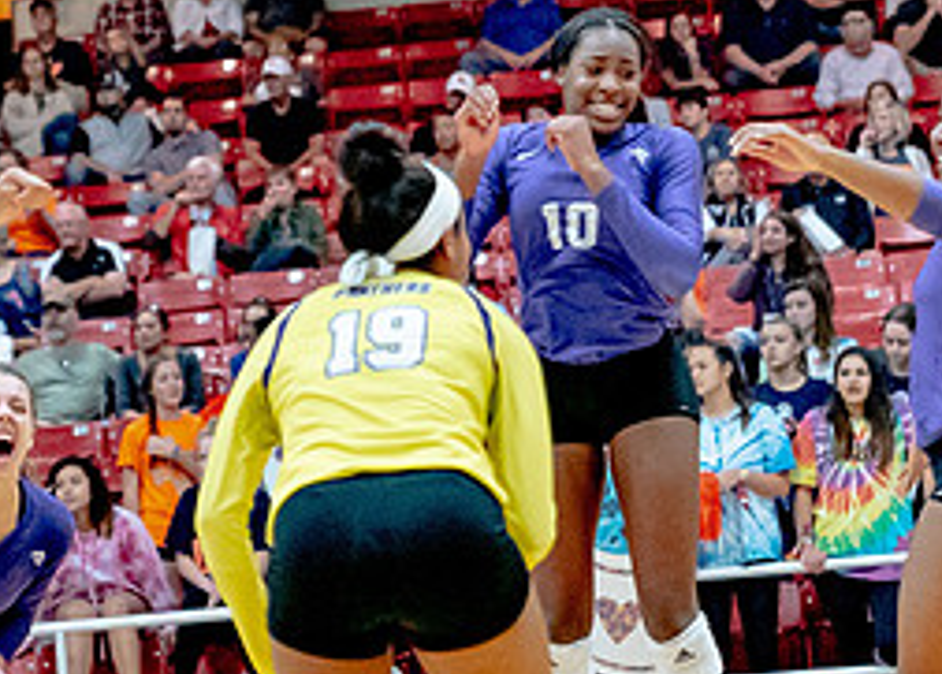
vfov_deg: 7.5
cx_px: 85
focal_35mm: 191
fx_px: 5113
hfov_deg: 10.5
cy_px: 496
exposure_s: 1/1000
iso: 6400
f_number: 2.8
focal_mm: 69
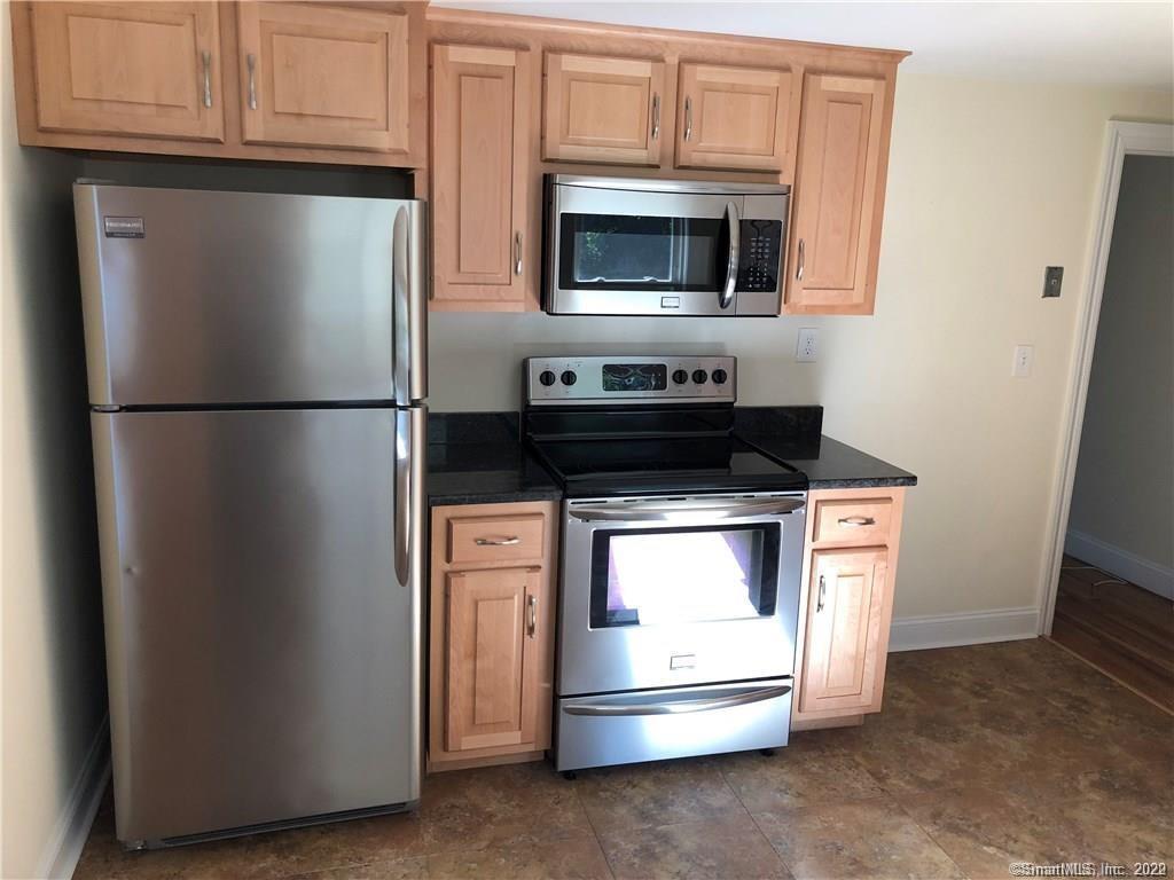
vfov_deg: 49.7
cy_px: 440
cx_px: 587
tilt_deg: -12.9
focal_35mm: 28
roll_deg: -1.9
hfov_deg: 63.4
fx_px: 950
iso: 25
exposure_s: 1/30
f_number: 1.8
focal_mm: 4
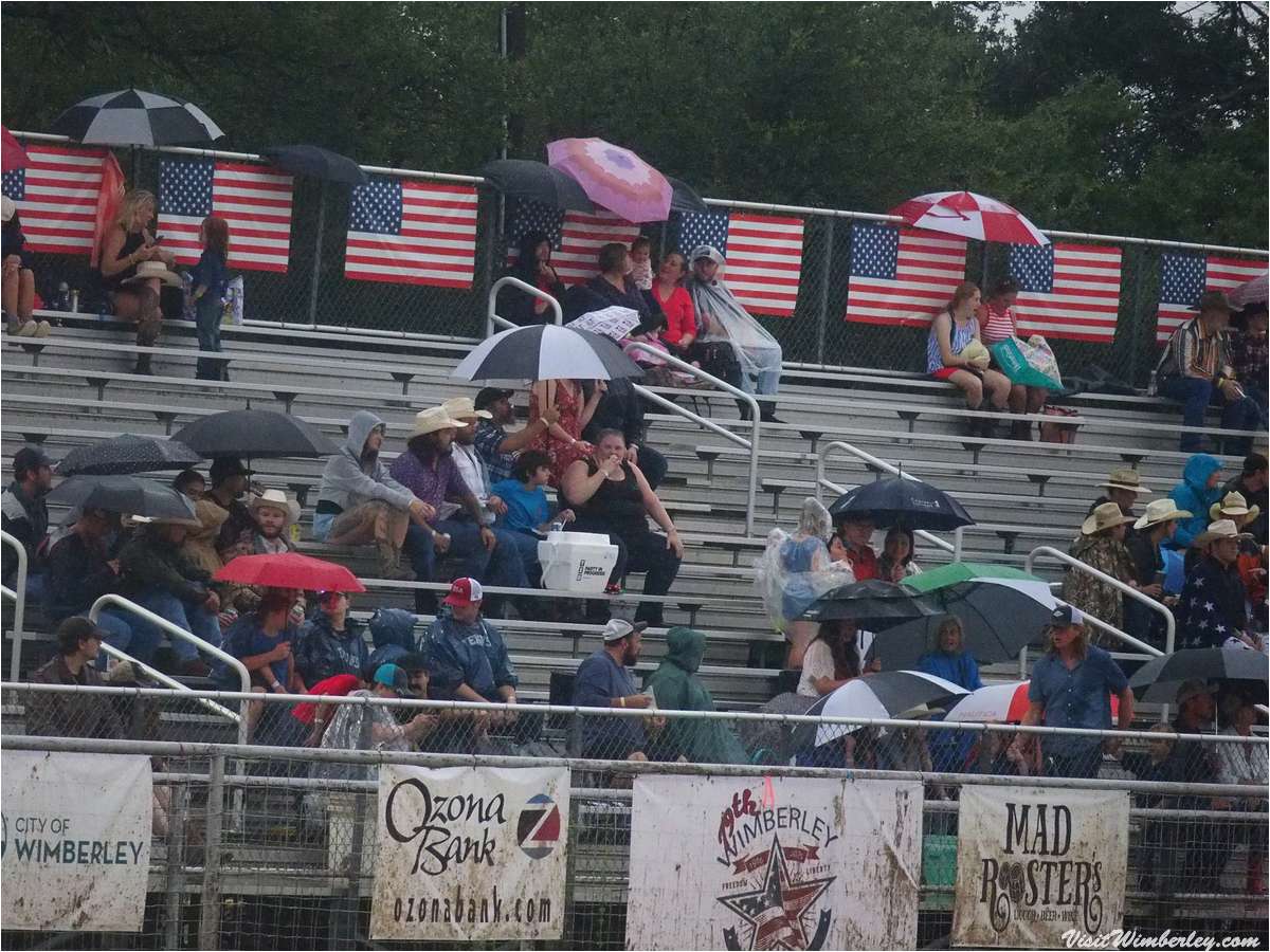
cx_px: 635
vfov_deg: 5.0
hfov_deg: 6.6
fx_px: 11006
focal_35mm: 300
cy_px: 476
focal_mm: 64.3
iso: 2000
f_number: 2.8
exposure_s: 1/2000
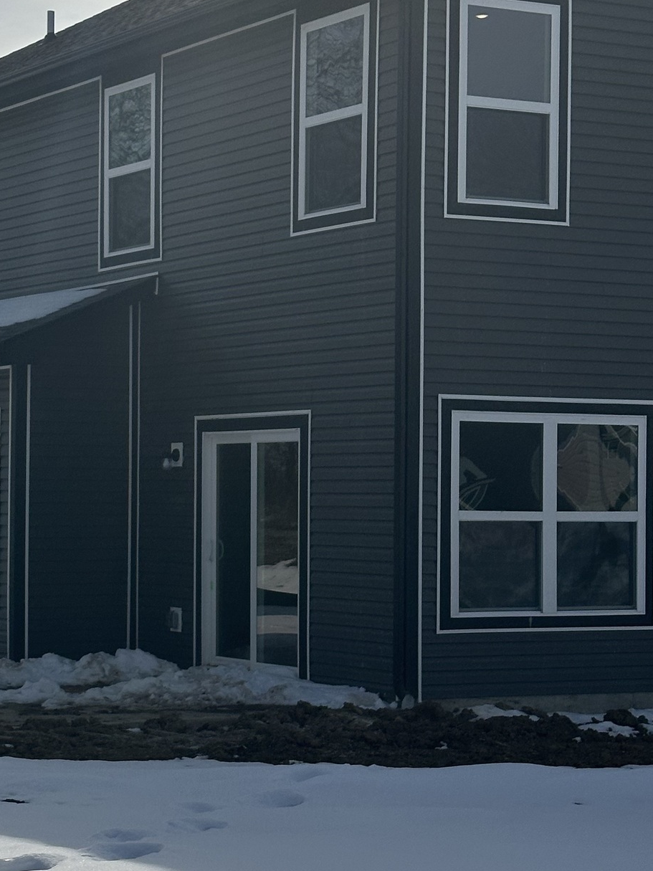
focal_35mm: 91
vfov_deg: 21.5
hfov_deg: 16.1
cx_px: 90
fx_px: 2289
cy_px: 454
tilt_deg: +0.8
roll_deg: -0.4
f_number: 1.78
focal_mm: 6.86
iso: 64
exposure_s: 1/18868
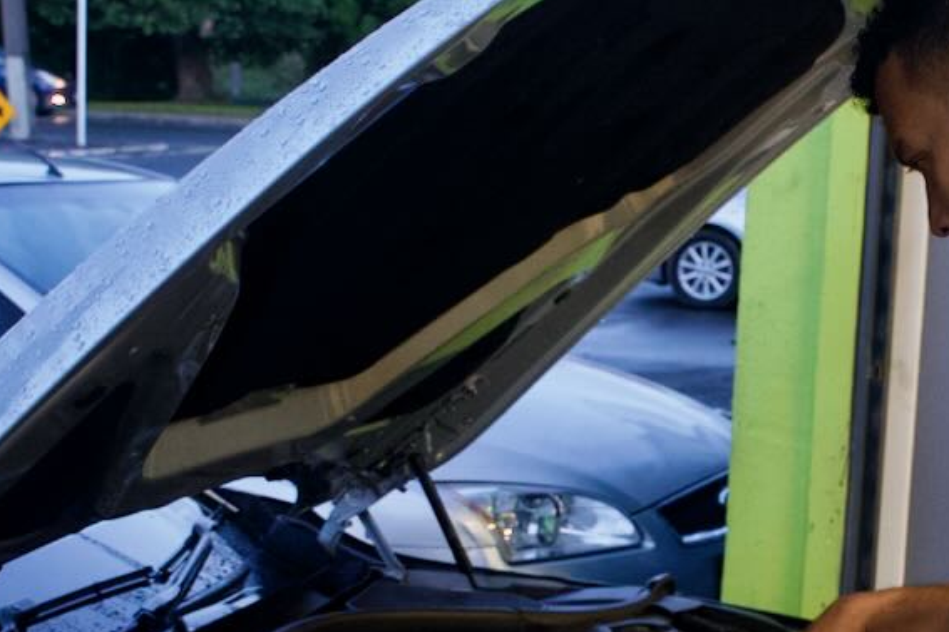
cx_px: 778
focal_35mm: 80
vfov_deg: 16.9
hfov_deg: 24.9
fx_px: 2109
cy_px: 493
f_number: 5.6
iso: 6400
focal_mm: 28
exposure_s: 1/200
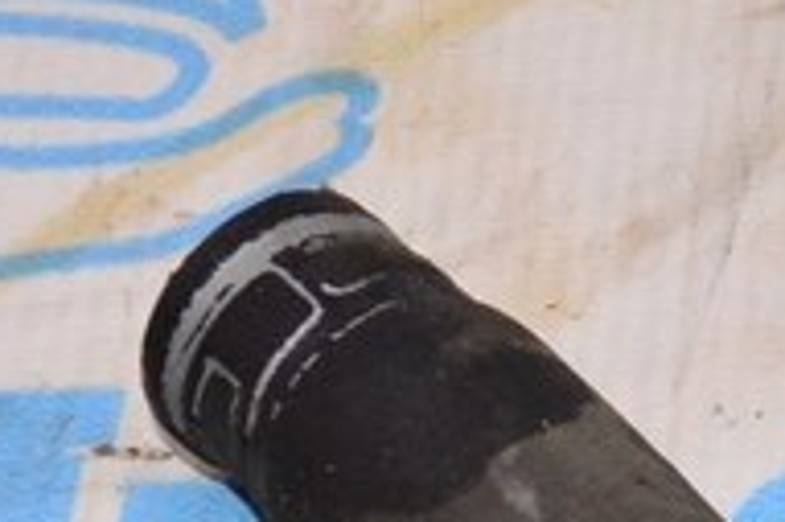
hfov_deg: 8.7
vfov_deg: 6.3
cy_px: 635
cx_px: 1817
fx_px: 4743
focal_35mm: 218
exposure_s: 1/160
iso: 1600
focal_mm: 27
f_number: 8
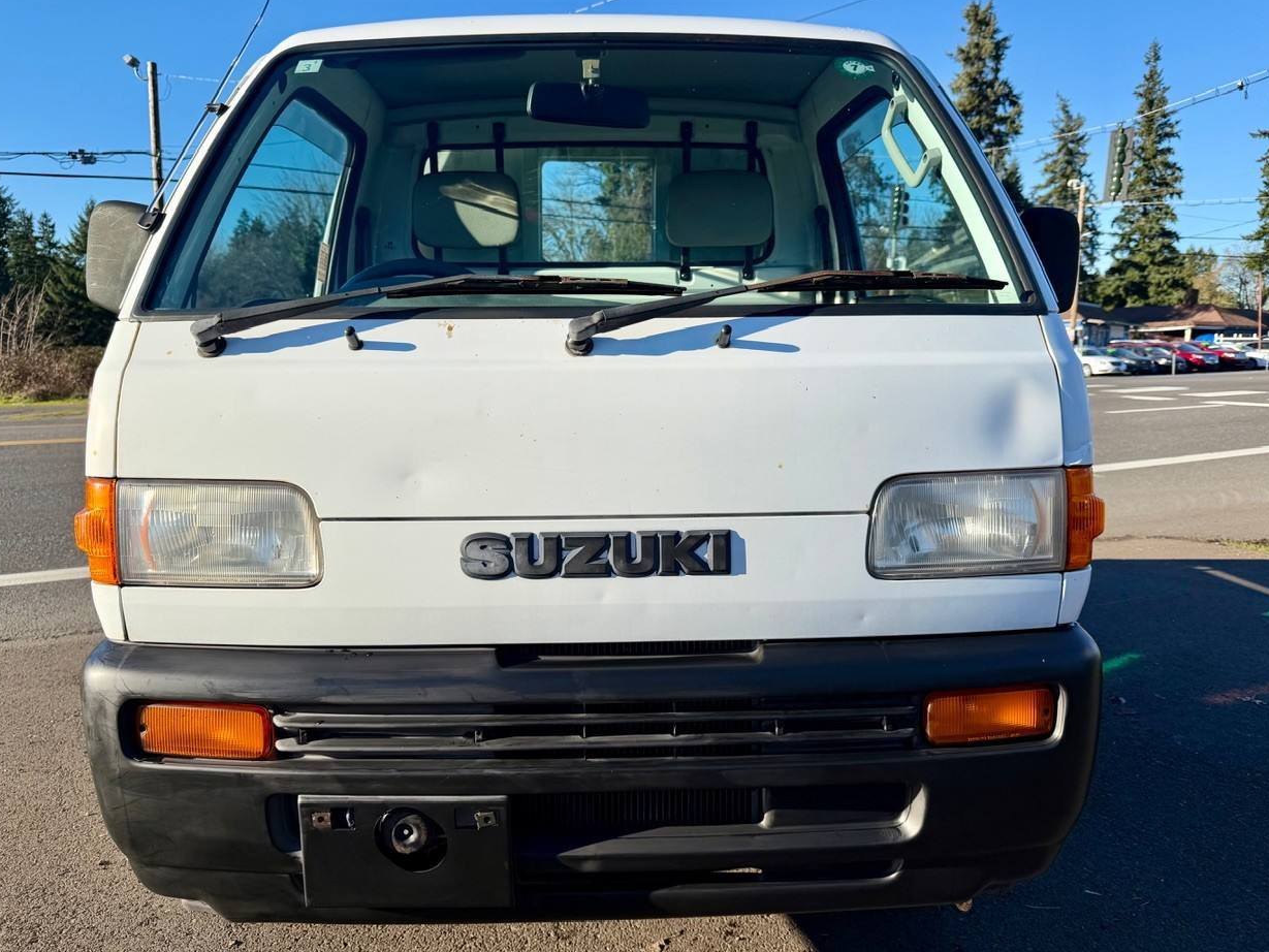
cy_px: 473
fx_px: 917
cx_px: 620
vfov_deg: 54.9
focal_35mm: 25
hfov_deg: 69.4
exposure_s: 1/3953
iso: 80
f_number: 1.78
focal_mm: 6.76
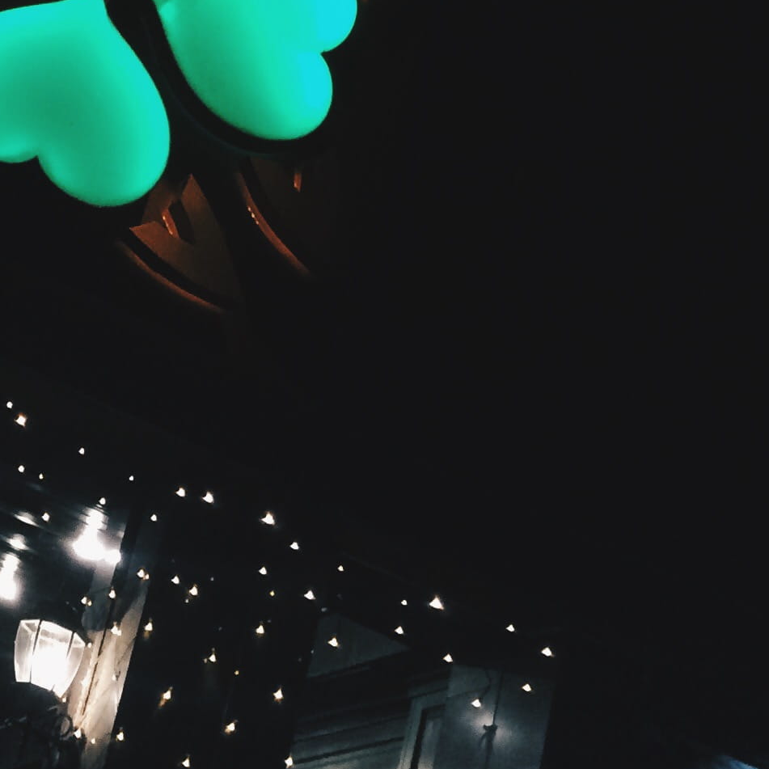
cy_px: -27
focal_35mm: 88
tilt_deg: +26.6
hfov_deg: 17.5
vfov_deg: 19.1
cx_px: -427
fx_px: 2212
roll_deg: -24.4
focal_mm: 4.15
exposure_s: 1/33
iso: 200
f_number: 2.2
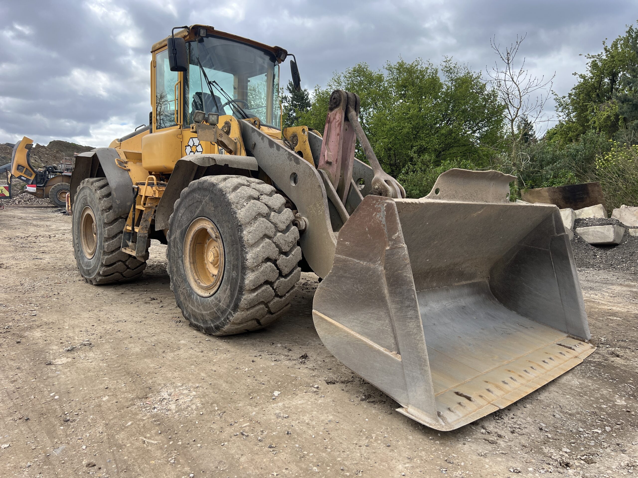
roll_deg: +0.7
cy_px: 239
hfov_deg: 67.3
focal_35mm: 26
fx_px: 479
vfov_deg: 53.1
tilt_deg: -4.6
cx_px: 319
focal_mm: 5.7
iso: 50
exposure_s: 1/1934
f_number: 1.5
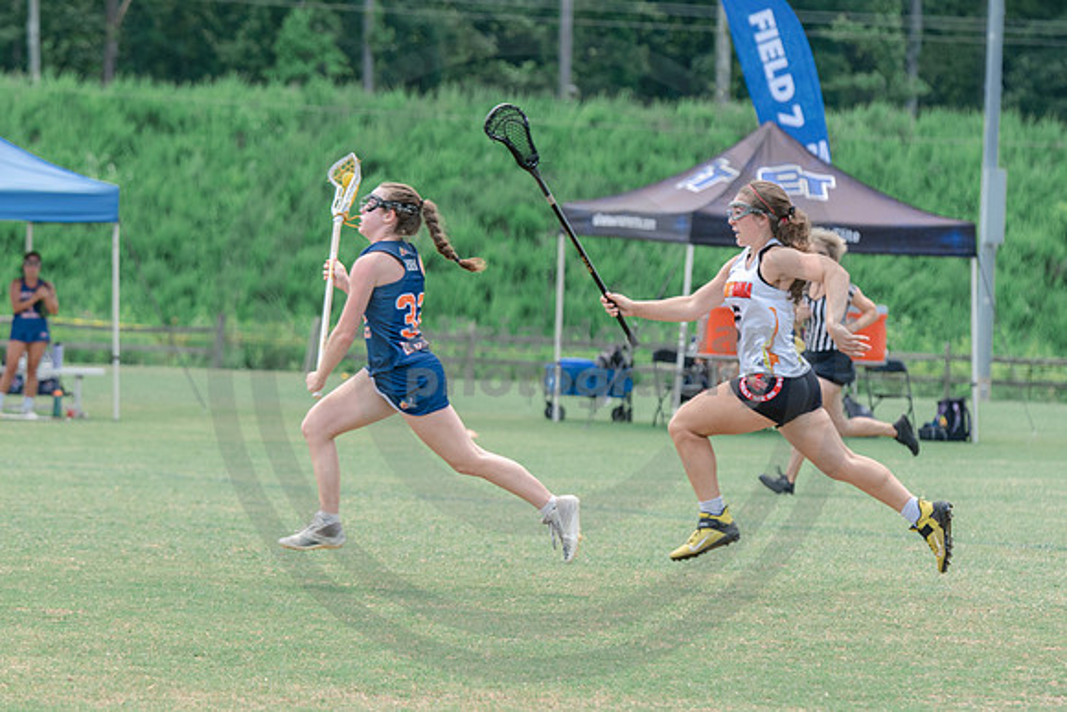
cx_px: 405
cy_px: 406
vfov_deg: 5.5
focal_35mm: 250
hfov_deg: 8.2
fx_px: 7407
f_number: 4.5
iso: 400
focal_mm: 155
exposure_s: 1/1250
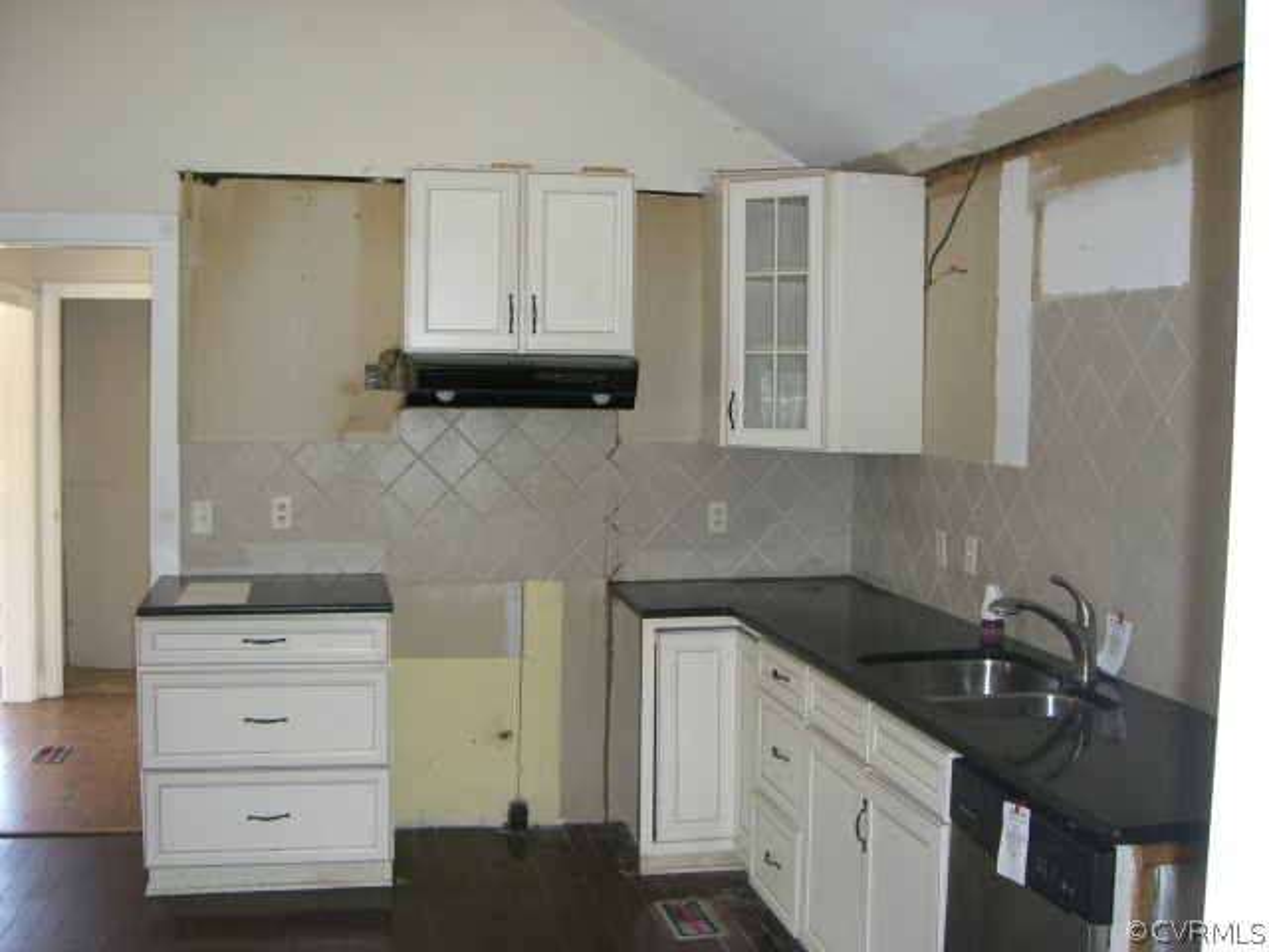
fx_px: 1393
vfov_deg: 37.7
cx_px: 634
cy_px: 476
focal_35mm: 38
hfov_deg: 49.0
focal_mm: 6.2
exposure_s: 1/60
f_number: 2.7
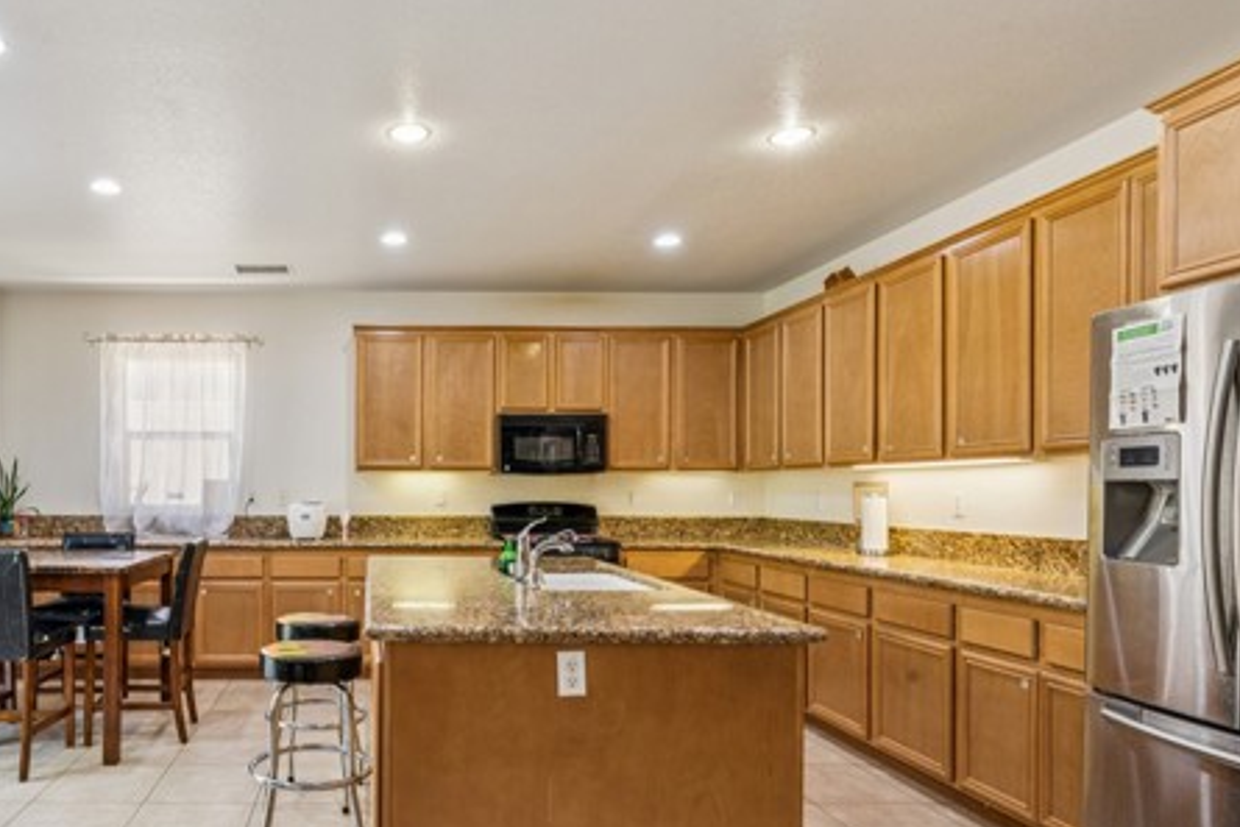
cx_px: 376
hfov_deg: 71.6
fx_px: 812
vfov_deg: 53.6
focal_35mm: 24
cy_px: 501
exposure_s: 1/1.25
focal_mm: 16.4
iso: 100
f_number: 13
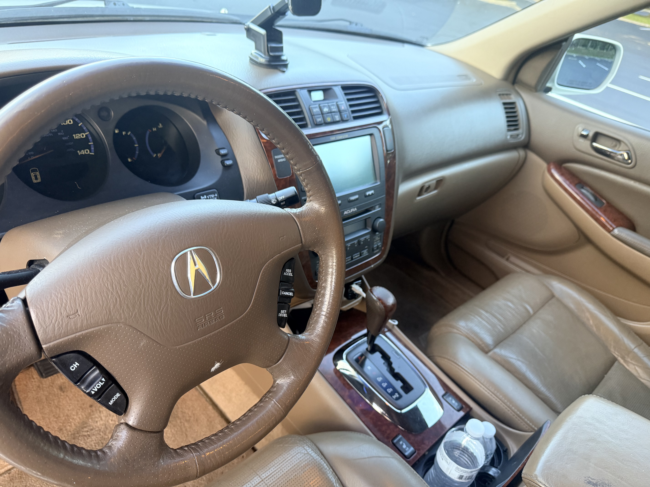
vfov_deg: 56.8
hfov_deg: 71.6
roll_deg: -13.3
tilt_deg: -33.3
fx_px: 451
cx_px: 325
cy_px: 244
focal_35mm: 24
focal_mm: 6.76
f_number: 1.78
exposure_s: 1/60
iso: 320
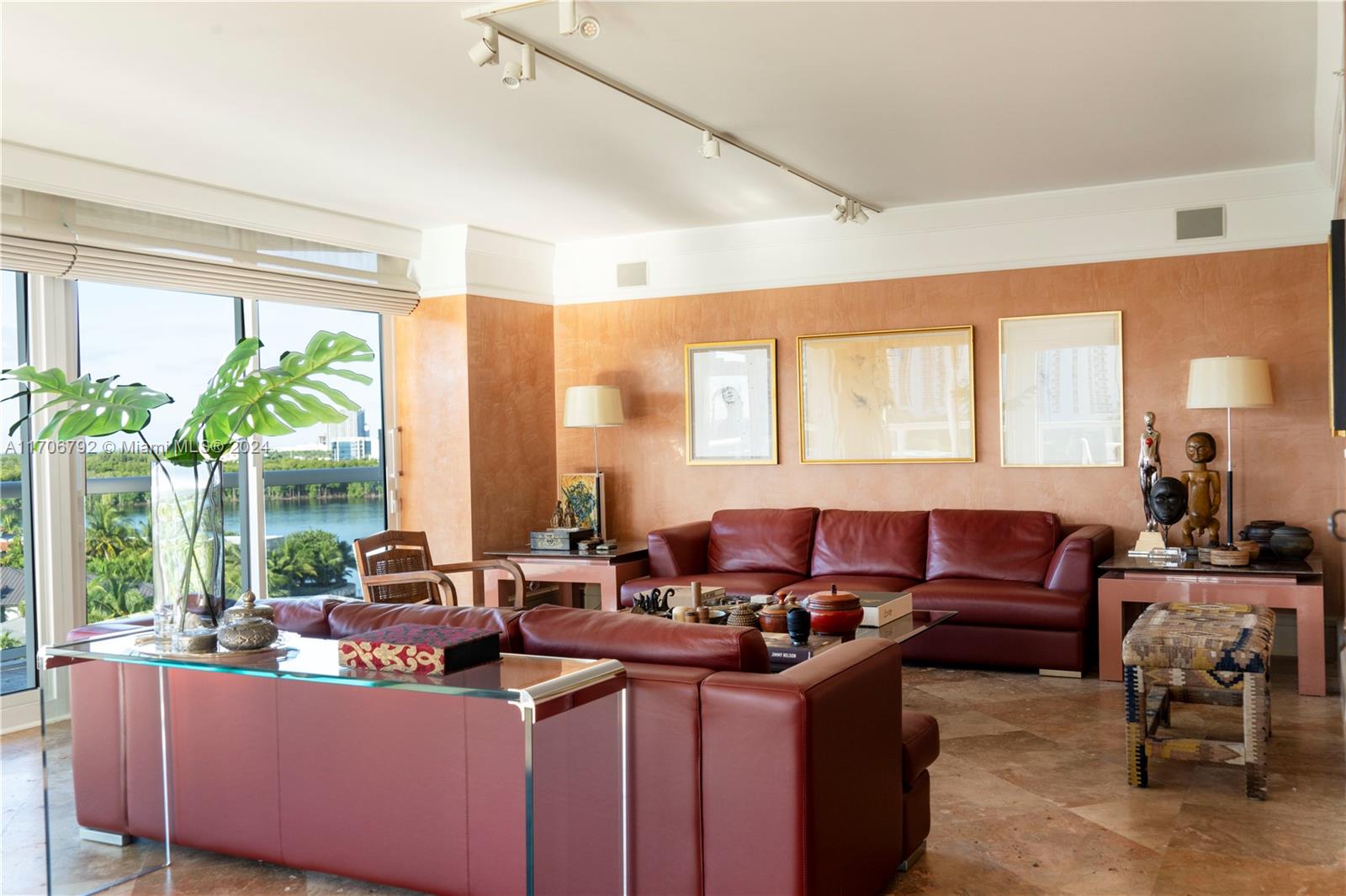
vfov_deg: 42.3
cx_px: 673
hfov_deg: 60.3
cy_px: 448
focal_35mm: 31
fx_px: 1159
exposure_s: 1/250
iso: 400
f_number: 9.5
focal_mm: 31
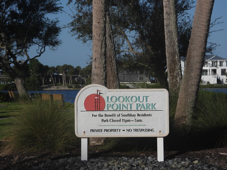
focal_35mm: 185
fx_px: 1213
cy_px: 85
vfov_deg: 8.0
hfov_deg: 10.7
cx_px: 114
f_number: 4.5
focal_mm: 33.2
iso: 100
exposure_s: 1/1600
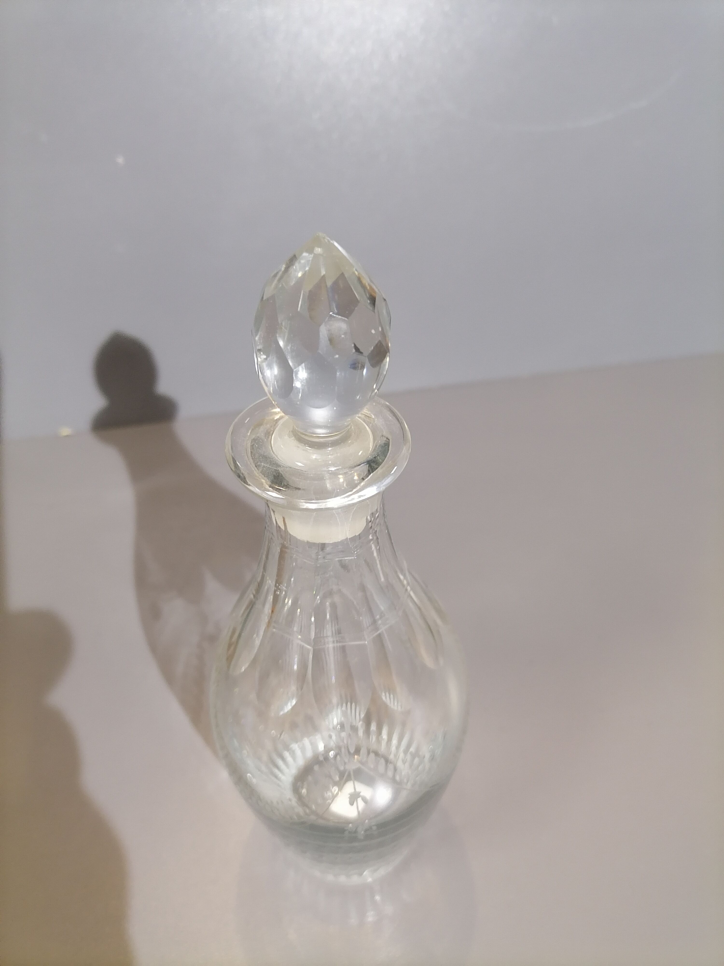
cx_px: 362
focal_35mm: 26
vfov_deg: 67.3
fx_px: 725
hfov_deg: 53.1
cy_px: 483
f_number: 1.8
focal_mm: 5.4
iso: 200
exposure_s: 1/33.3
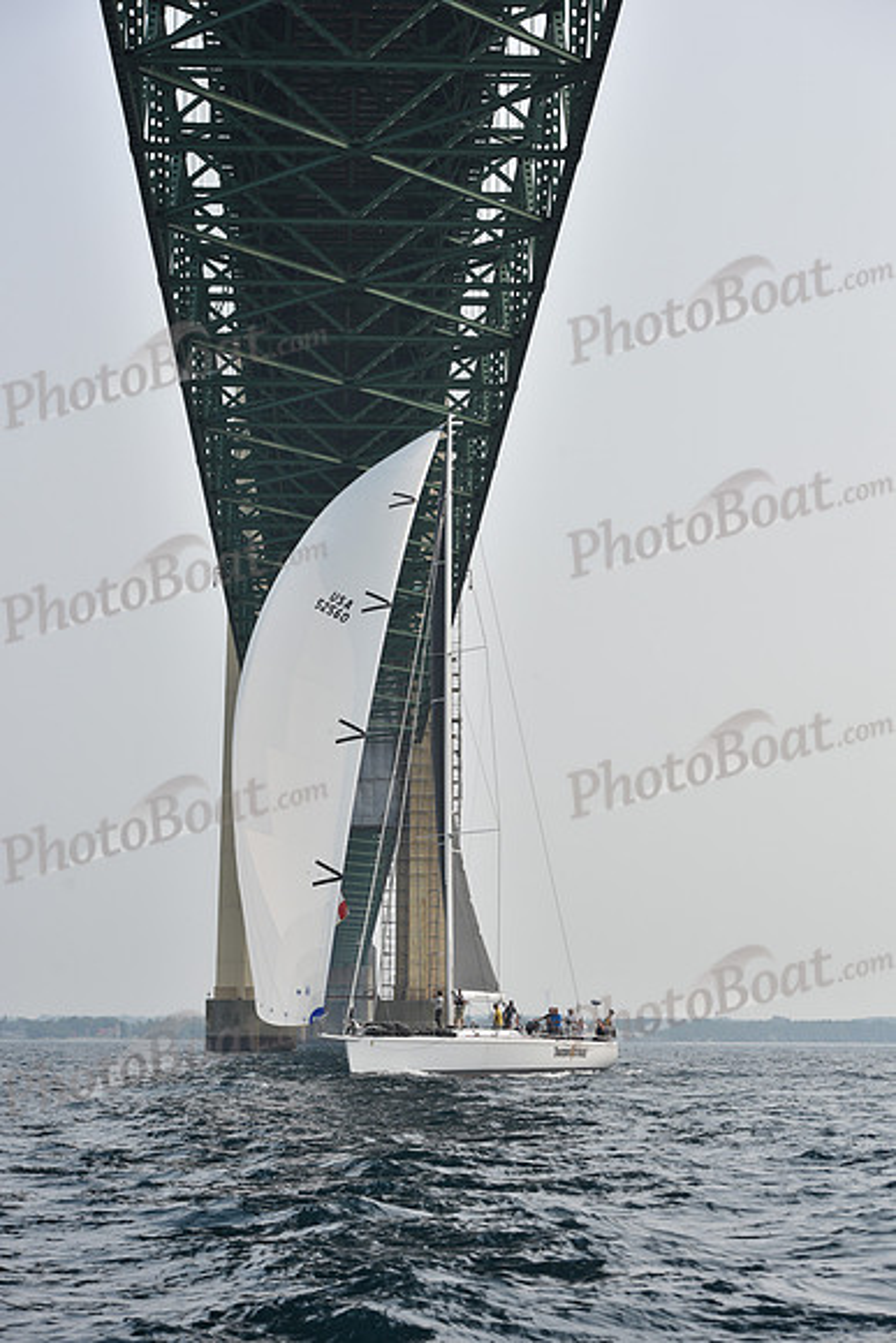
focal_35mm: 80
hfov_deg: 17.1
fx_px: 2985
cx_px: 448
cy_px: 672
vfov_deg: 25.4
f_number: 7.1
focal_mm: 80
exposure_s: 1/1250
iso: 250
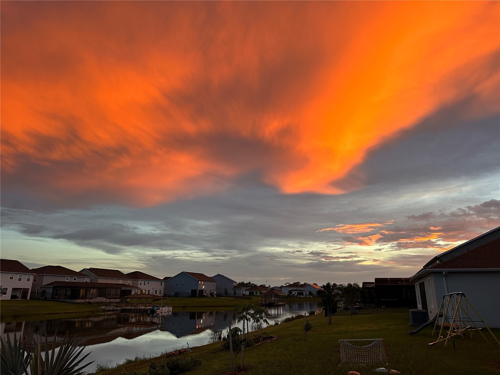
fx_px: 347
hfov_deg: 71.6
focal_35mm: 24
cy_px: 188
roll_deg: -0.5
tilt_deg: +16.7
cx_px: 250
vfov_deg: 56.8
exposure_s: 1/121
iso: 125
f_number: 1.78
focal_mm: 6.86
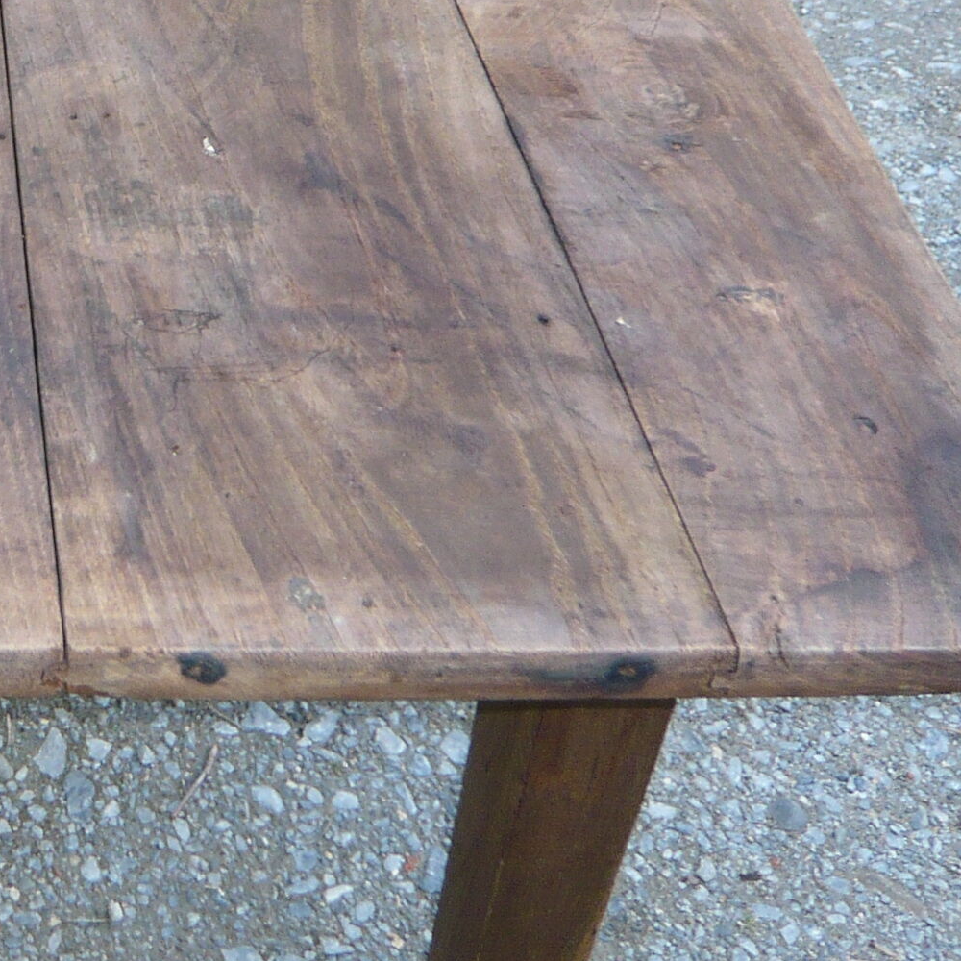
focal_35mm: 76
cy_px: -44
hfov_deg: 21.5
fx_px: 2387
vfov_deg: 21.8
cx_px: -114
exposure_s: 1/40
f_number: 2.8
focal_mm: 4.6
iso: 100
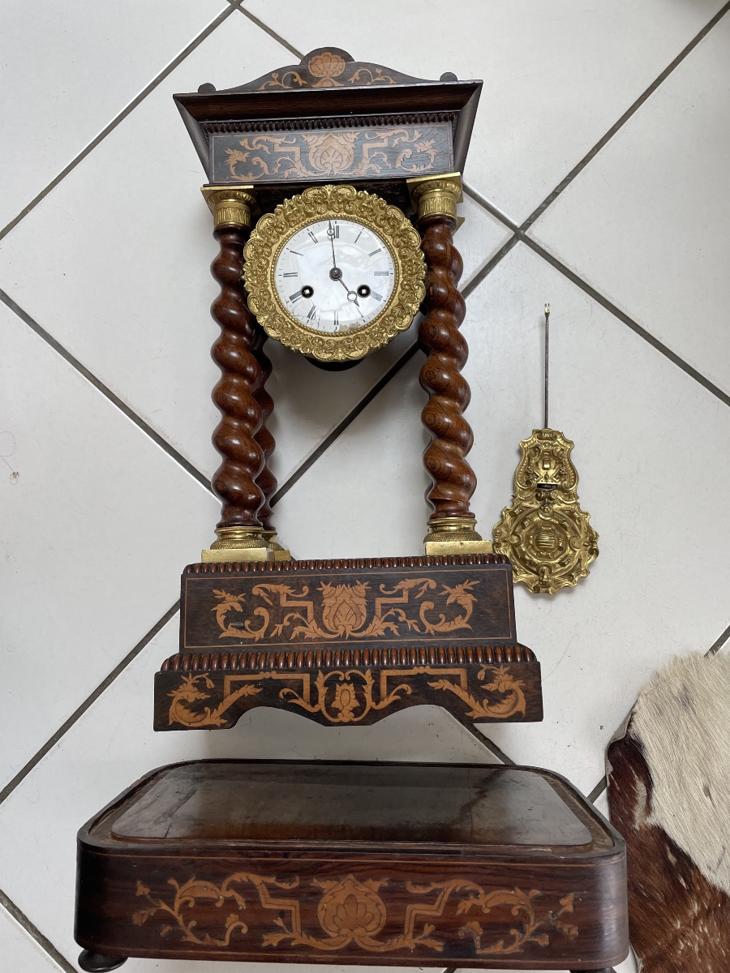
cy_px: 486
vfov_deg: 67.3
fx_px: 731
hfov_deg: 53.1
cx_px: 365
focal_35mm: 26
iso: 50
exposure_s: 1/121
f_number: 1.6
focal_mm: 4.2
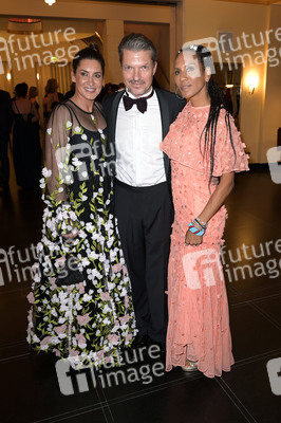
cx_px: 140
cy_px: 212
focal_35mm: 29
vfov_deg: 63.7
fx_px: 340
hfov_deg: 44.9
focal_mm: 29
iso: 1600
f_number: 5
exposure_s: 1/60
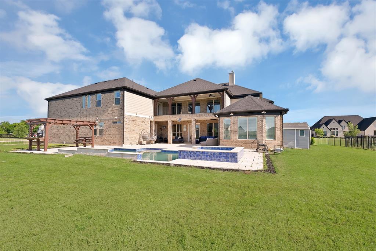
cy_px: 126
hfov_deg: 100.4
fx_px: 157
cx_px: 188
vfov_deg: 77.4
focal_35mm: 15
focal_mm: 15
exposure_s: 1/250
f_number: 9
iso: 640
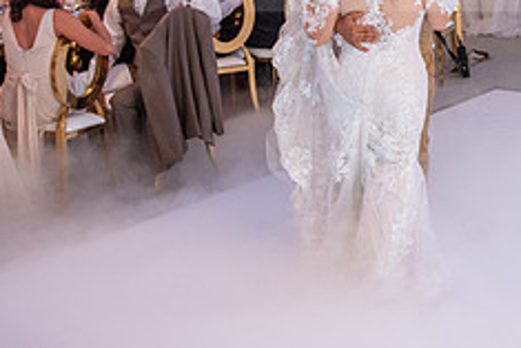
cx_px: 482
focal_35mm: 86
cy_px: 12
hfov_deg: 23.0
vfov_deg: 15.7
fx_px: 1245
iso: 1000
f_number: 3.2
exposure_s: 1/125
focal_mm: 31
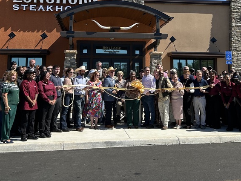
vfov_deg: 30.1
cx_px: 135
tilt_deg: +7.8
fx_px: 327
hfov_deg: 40.3
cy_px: 35
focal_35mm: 47
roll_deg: -0.1
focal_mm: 5.7
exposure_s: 1/2762
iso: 50
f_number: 1.5
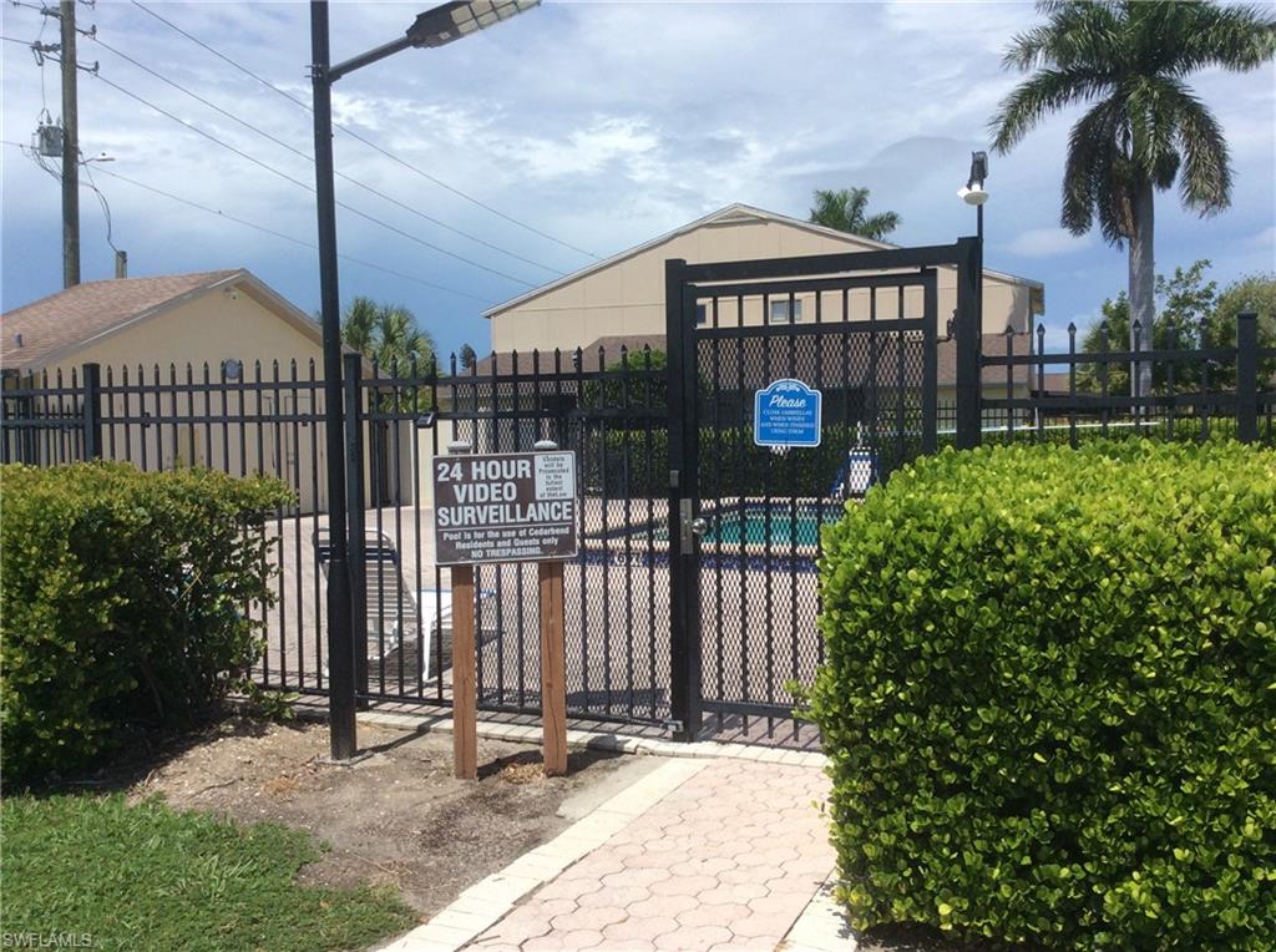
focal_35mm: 32
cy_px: 476
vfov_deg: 44.0
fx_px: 1177
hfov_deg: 56.9
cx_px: 638
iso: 32
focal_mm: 3.3
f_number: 2.4
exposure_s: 1/2203
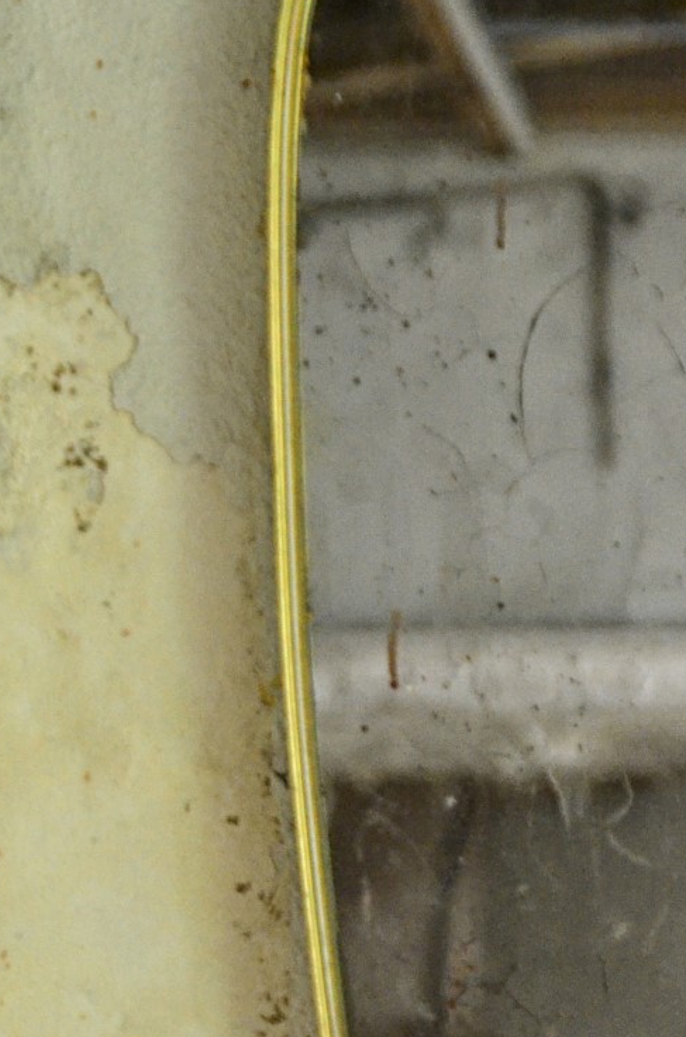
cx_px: 631
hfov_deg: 6.3
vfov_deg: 9.5
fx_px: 6209
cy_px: 695
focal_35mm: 216
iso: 3600
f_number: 5
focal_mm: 65
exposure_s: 1/30
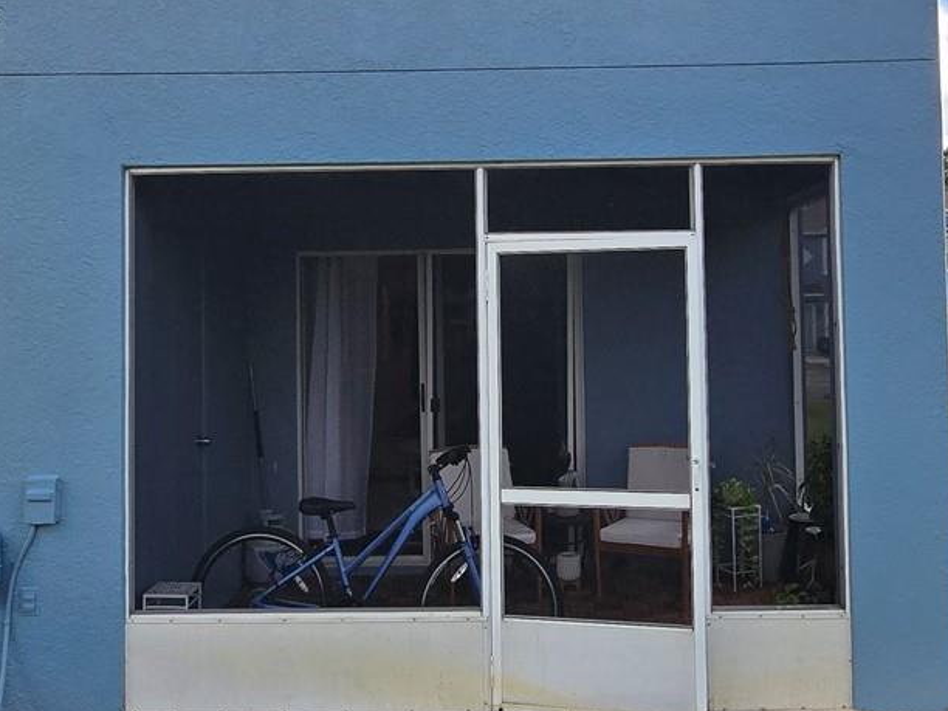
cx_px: 514
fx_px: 931
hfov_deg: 53.9
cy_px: 282
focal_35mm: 34
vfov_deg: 41.6
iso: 50
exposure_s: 1/2099
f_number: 2.2
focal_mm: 2.2
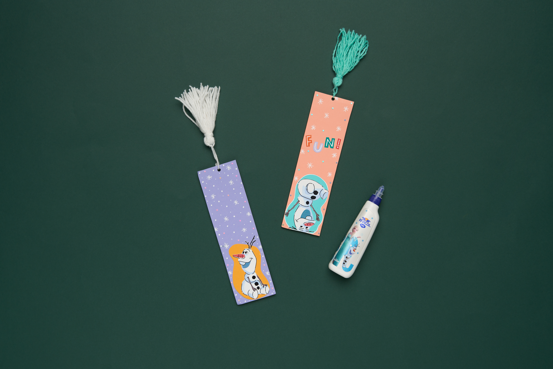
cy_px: 184
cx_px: 276
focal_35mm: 45
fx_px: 691
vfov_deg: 29.9
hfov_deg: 43.6
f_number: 9
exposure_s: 1/100
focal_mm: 45
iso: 100
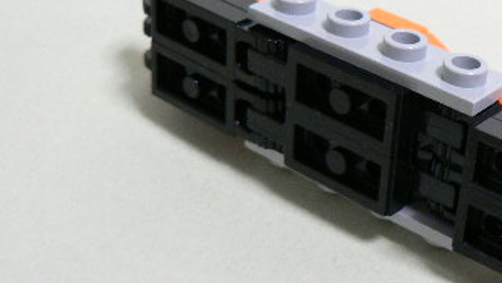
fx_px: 1012
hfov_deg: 26.9
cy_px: 151
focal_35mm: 76
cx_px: 456
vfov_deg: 15.9
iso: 200
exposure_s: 1/15
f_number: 2.8
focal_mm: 6
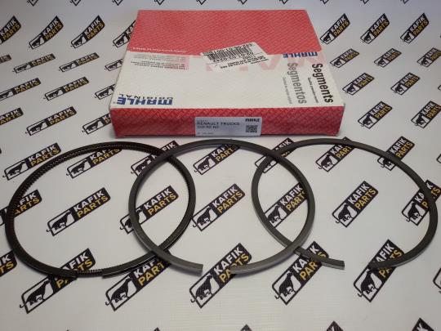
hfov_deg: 58.4
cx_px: 220
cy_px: 166
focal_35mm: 31
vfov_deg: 45.4
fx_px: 395
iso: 50
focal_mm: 2.93
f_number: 2.4
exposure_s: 1/50
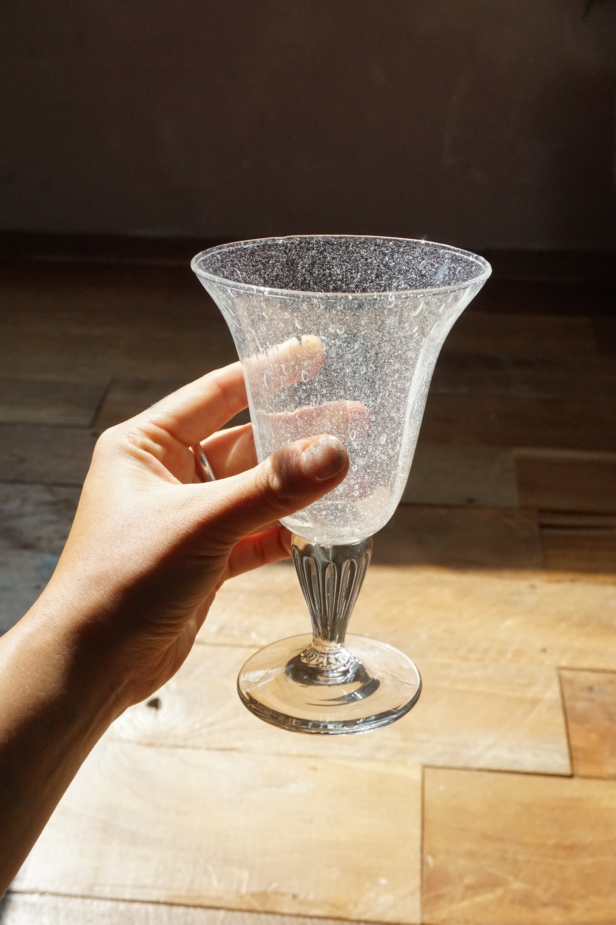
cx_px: 308
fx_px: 1078
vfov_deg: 46.4
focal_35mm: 42
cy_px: 462
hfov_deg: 31.9
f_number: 9
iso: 2500
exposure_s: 1/1600
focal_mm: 28
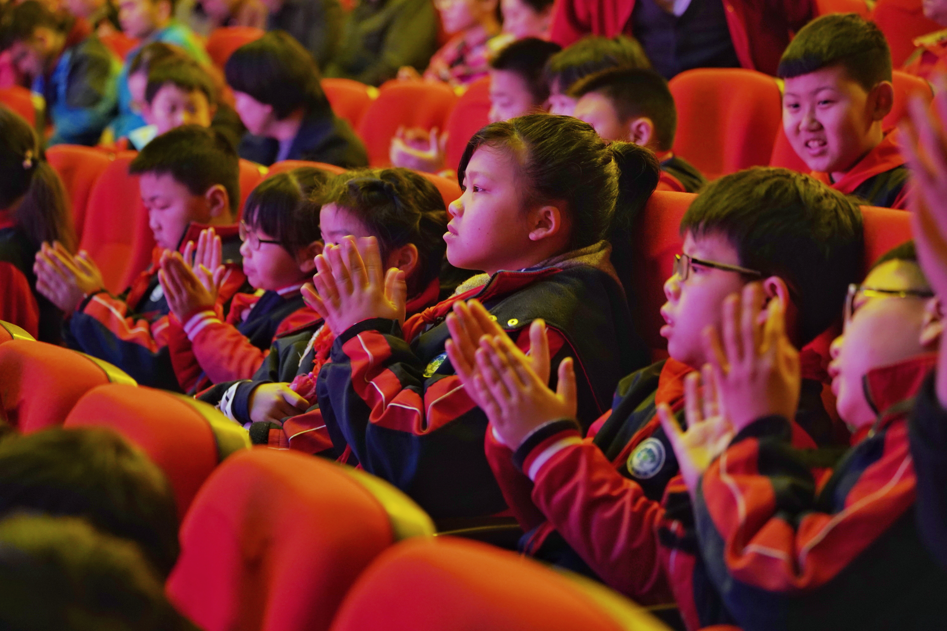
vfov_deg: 13.0
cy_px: 316
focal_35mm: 105
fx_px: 2762
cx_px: 474
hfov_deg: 19.5
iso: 3200
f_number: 4.5
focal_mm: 105
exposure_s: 1/50
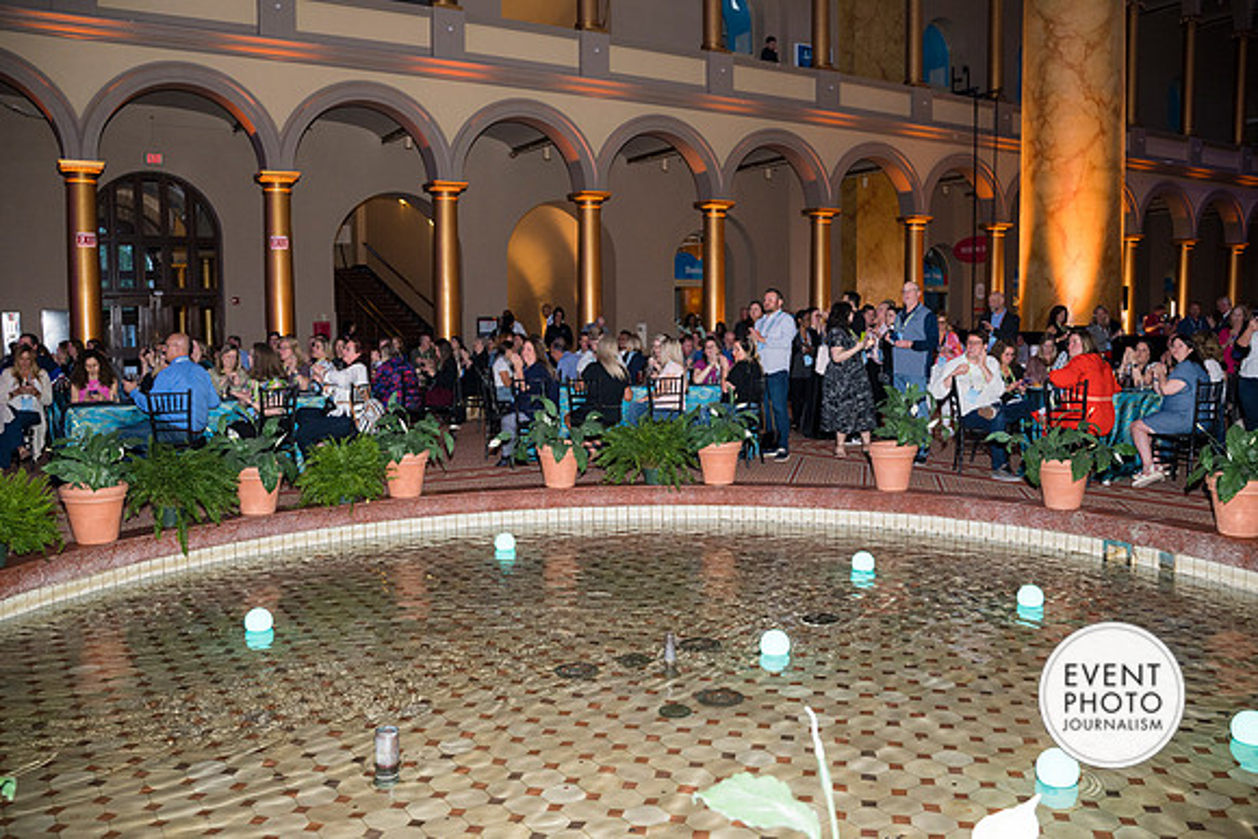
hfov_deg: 64.2
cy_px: 420
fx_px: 1003
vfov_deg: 45.4
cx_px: 629
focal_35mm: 29
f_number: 4
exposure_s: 1/100
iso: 800
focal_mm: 28
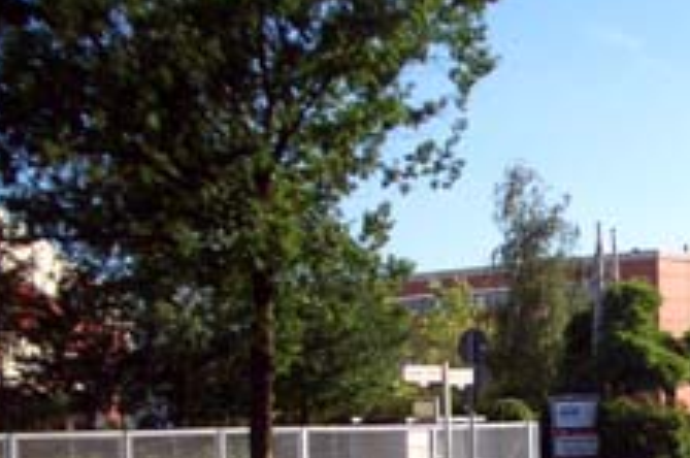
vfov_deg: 14.8
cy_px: 475
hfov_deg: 21.2
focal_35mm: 90
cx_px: 804
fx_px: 1722
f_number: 2.6
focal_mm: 5.8
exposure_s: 1/800
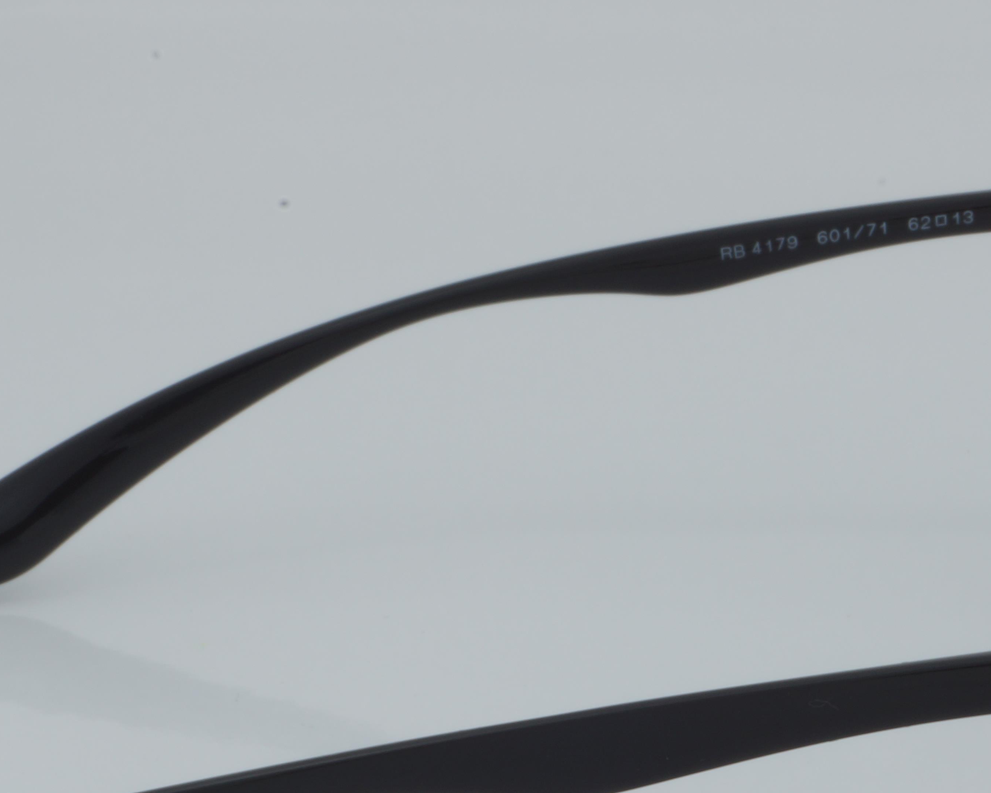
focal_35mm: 157
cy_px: 619
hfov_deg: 12.3
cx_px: 691
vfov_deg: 9.8
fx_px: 4605
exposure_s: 1/4
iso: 100
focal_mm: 50
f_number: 32
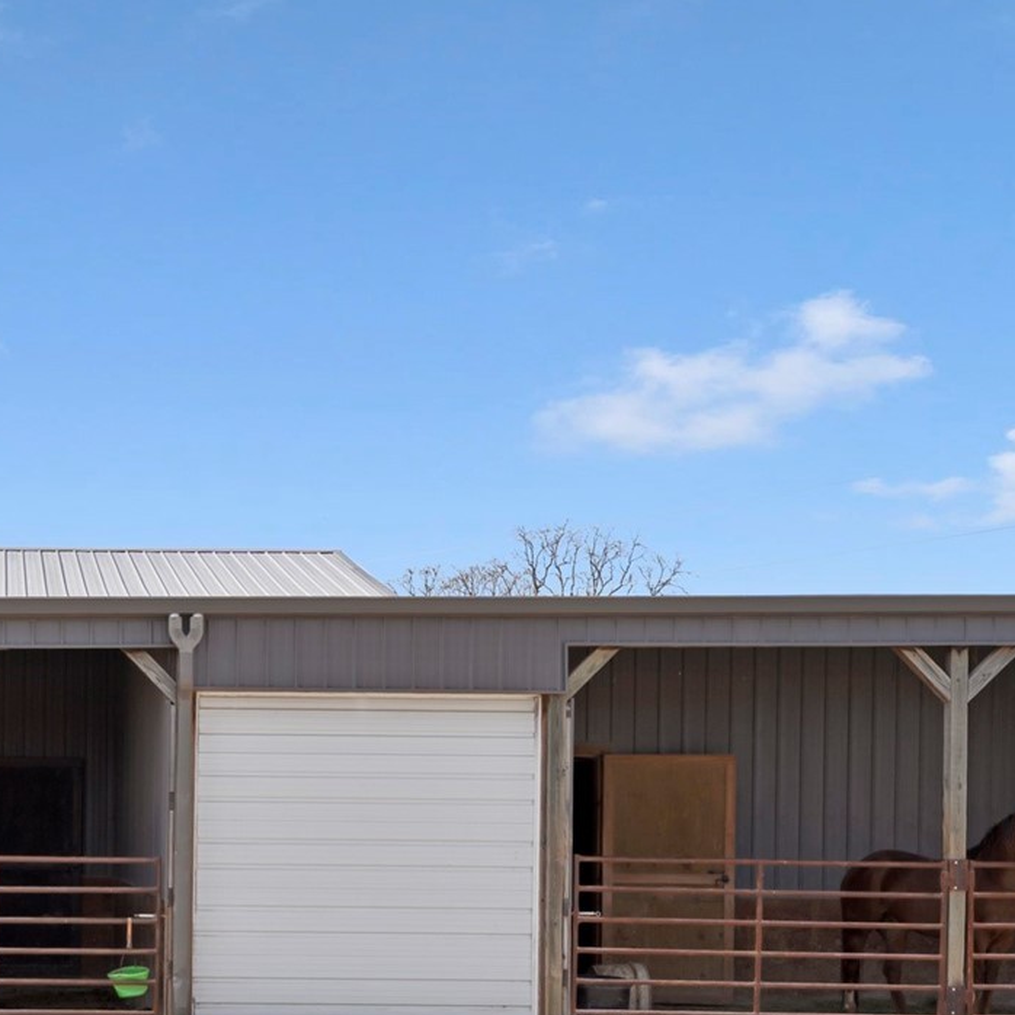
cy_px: 859
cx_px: -6
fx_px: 1940
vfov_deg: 28.5
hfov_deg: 27.6
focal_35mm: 58
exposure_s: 1/250
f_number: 8
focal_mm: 23.6
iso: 125
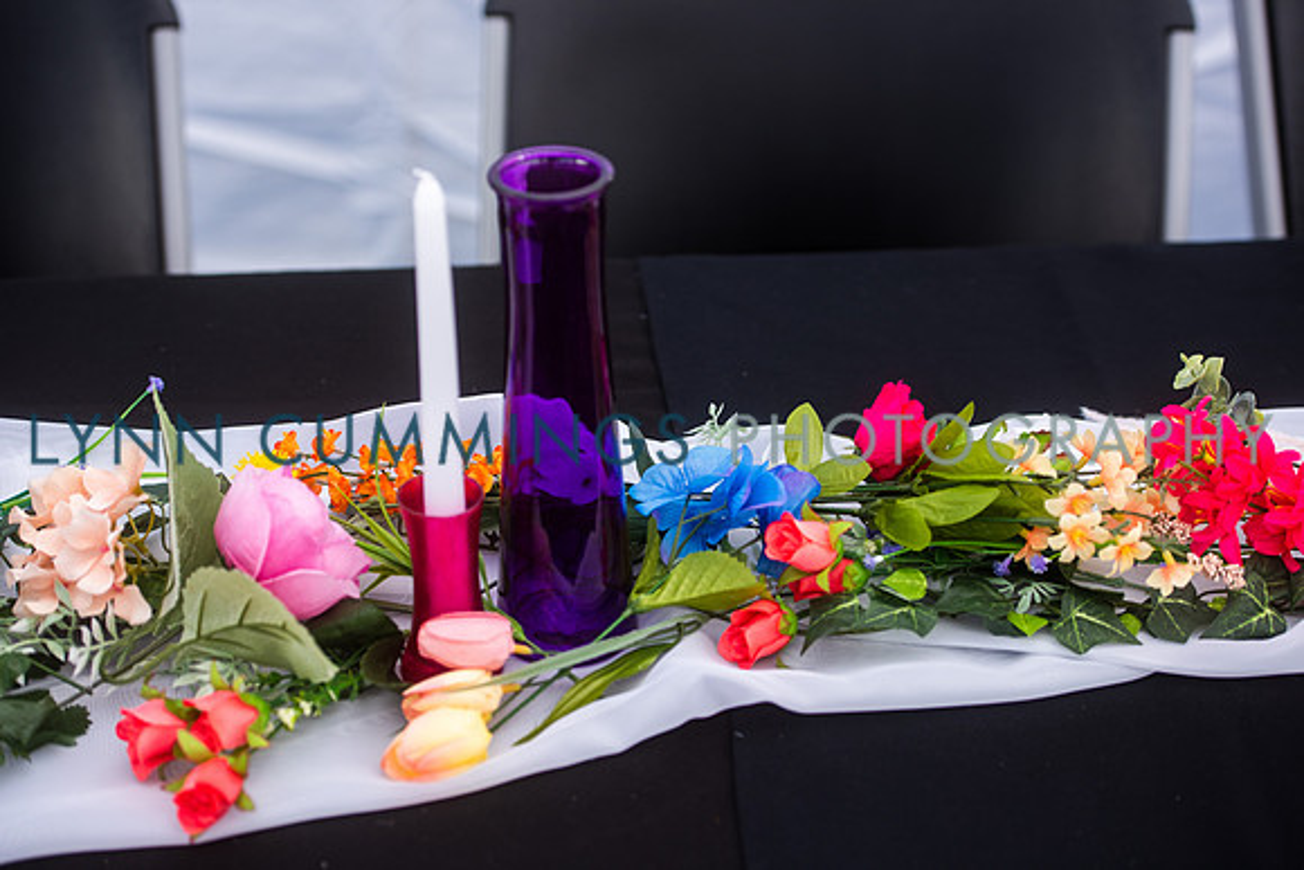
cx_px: 652
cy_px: 435
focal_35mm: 70
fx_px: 2536
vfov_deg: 19.5
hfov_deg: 28.8
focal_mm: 70
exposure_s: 1/640
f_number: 3.5
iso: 160
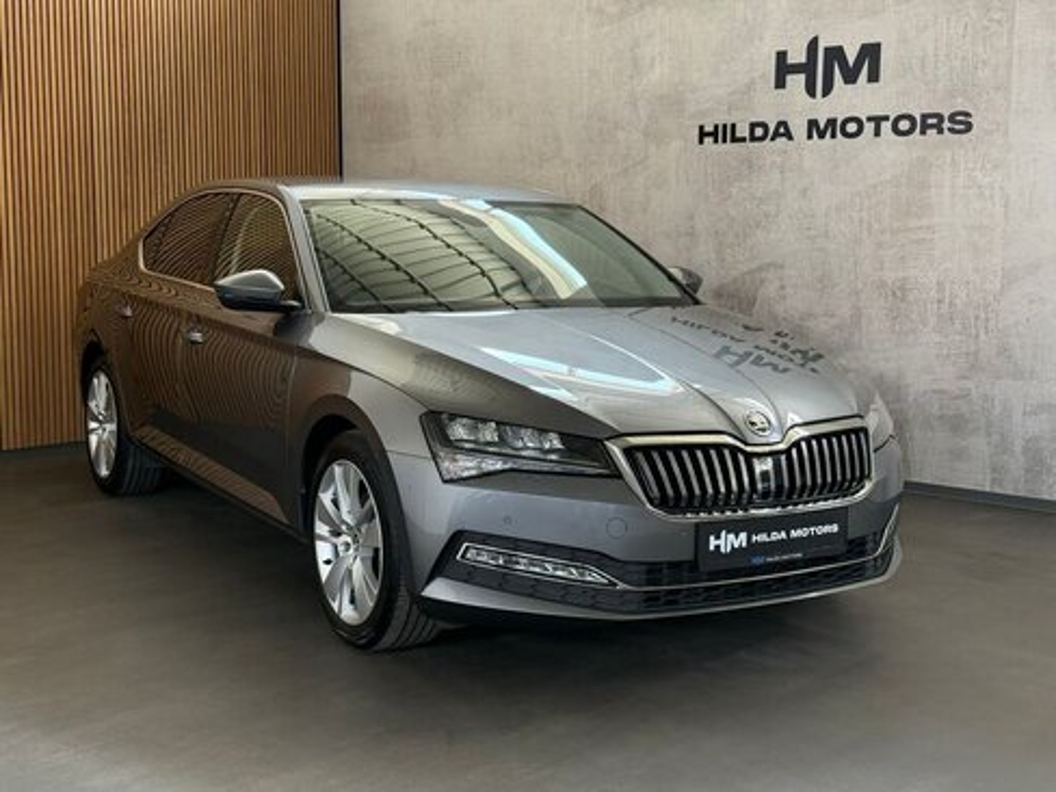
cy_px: 396
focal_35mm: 48
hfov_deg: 39.7
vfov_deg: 30.3
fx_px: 1464
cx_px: 528
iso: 125
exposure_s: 1/132
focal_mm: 6.76
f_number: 1.78
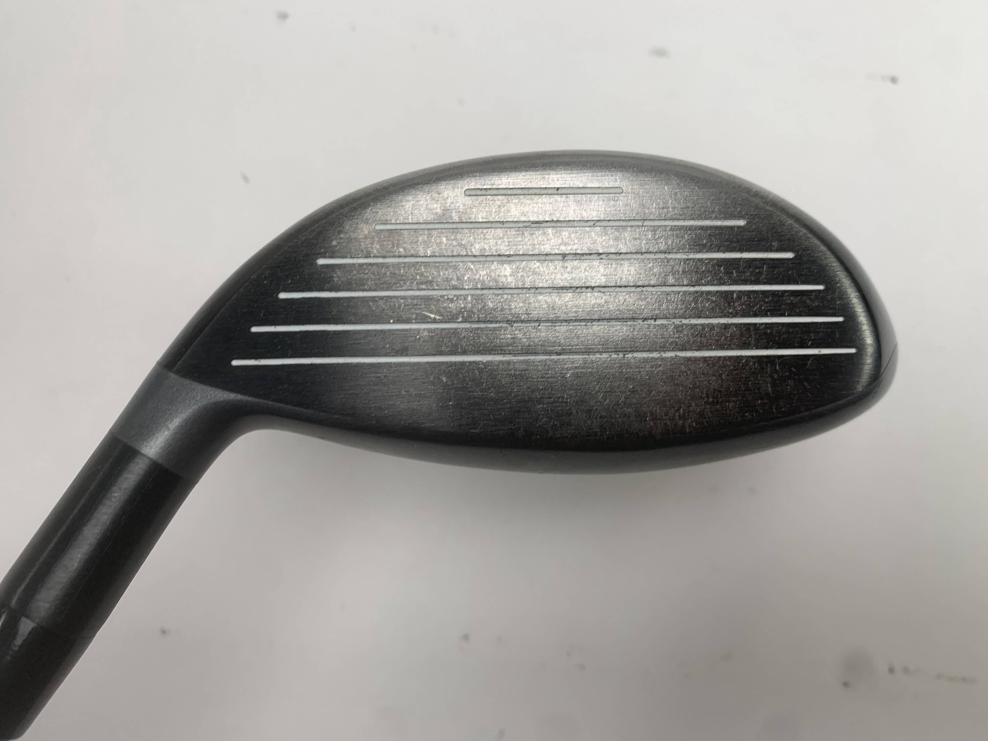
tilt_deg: -82.8
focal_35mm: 26
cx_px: 494
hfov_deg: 67.3
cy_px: 370
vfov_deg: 53.1
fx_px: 742
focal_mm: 4.25
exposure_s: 1/187
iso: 25
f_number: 1.8
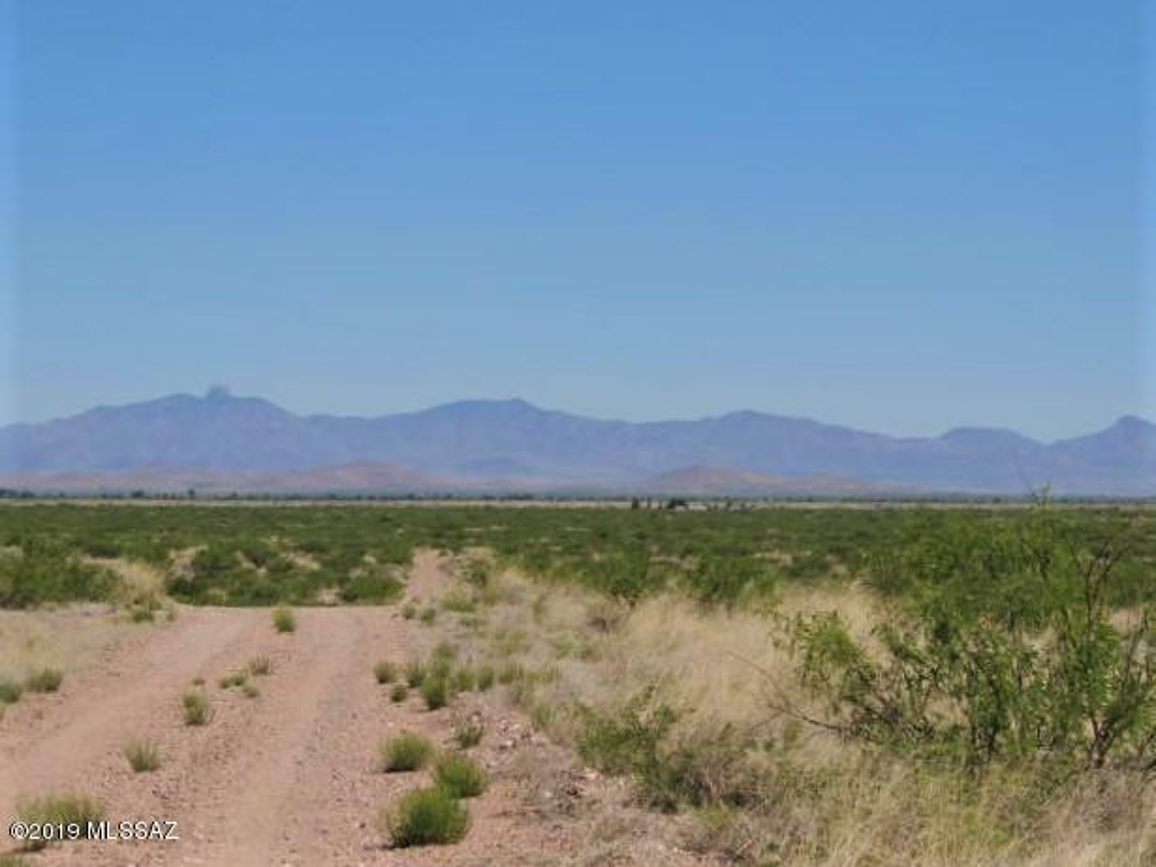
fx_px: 3506
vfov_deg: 14.1
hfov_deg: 18.7
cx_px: 578
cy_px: 434
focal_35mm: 105
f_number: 4.2
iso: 100
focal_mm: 18.7
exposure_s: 1/1250
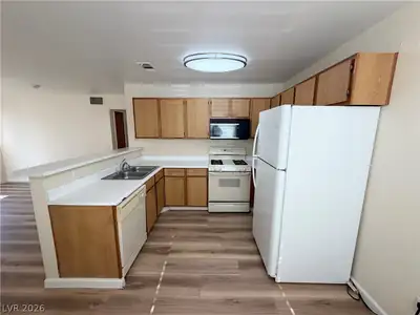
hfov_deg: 102.1
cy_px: 158
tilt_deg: -10.0
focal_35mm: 14
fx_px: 170
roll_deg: -0.4
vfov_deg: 85.7
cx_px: 210
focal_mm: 2.22
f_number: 2.2
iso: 64
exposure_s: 1/121
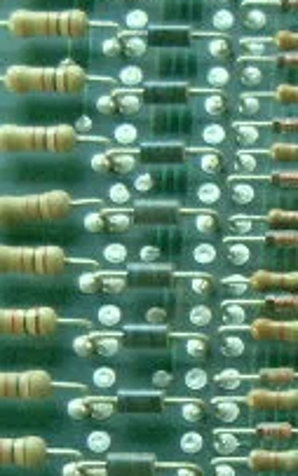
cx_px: 523
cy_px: 396
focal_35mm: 198
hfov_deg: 6.5
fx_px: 2571
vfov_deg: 10.5
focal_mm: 6.3
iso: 100
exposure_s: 1/60
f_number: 2.8
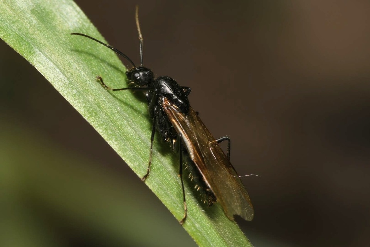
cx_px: 185
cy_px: 124
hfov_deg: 13.0
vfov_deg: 8.7
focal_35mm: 158
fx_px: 1619
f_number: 32
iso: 100
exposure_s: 1/60
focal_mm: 105
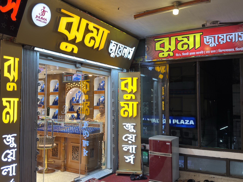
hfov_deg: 52.6
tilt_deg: +3.7
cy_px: 91
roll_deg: -0.1
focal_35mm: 35
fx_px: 246
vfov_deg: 40.7
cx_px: 122
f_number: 1.78
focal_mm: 6.76
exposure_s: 1/100
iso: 50
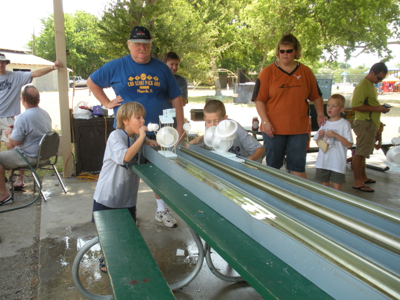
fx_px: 416
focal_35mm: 36
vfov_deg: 39.7
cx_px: 200
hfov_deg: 51.4
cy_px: 150
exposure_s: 1/127
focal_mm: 6.3
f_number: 3.5
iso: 88
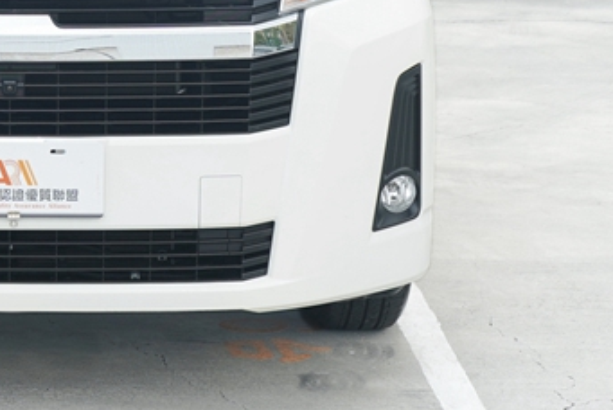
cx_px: 9
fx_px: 2250
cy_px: -107
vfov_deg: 10.2
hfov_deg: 15.3
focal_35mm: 132
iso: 100
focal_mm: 44
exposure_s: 1/125
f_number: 6.3
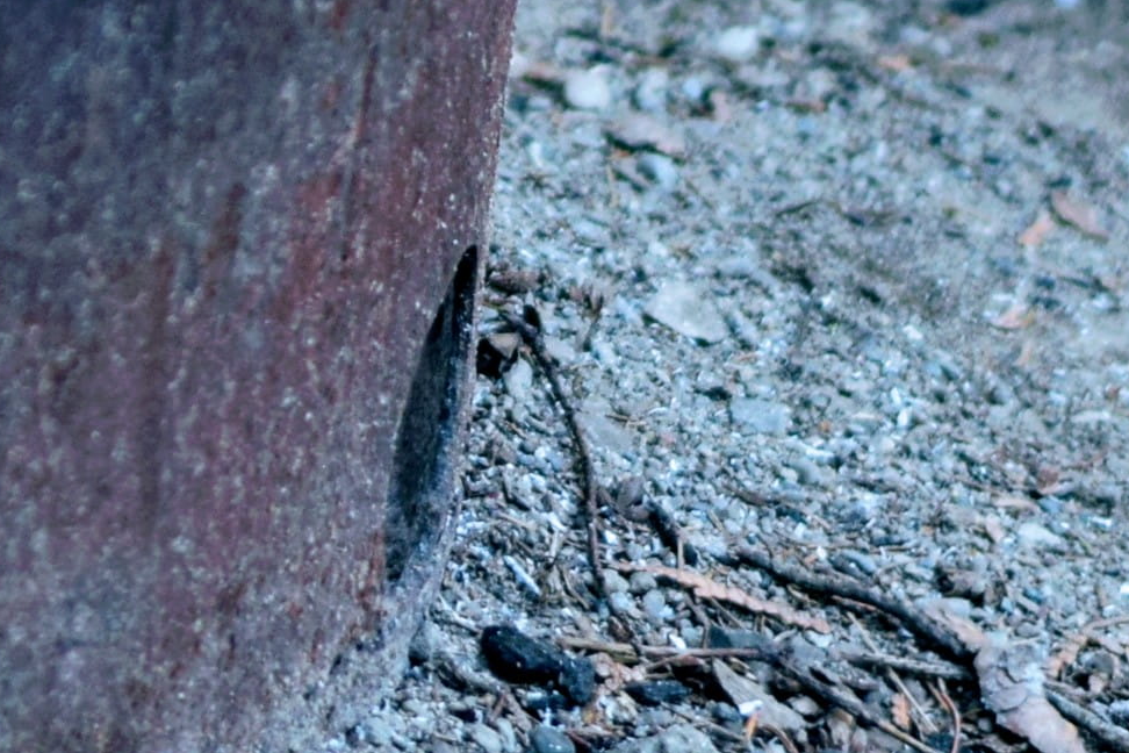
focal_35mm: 347
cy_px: -351
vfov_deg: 3.9
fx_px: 10881
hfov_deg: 5.9
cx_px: -171
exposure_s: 1/60
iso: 800
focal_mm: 50
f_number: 2.5
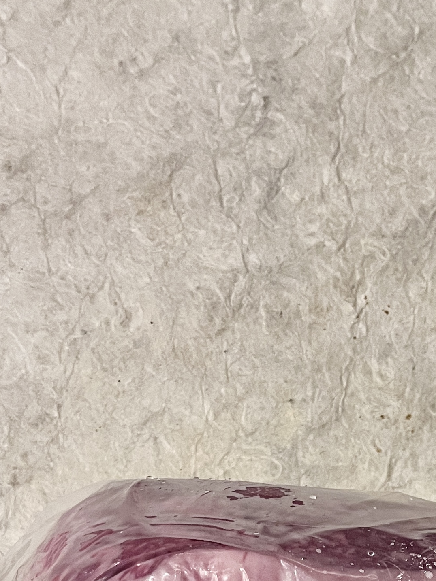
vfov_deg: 28.7
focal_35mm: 60
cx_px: 365
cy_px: 665
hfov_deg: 23.9
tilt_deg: -84.5
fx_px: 1008
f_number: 1.6
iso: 250
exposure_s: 1/50
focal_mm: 5.1
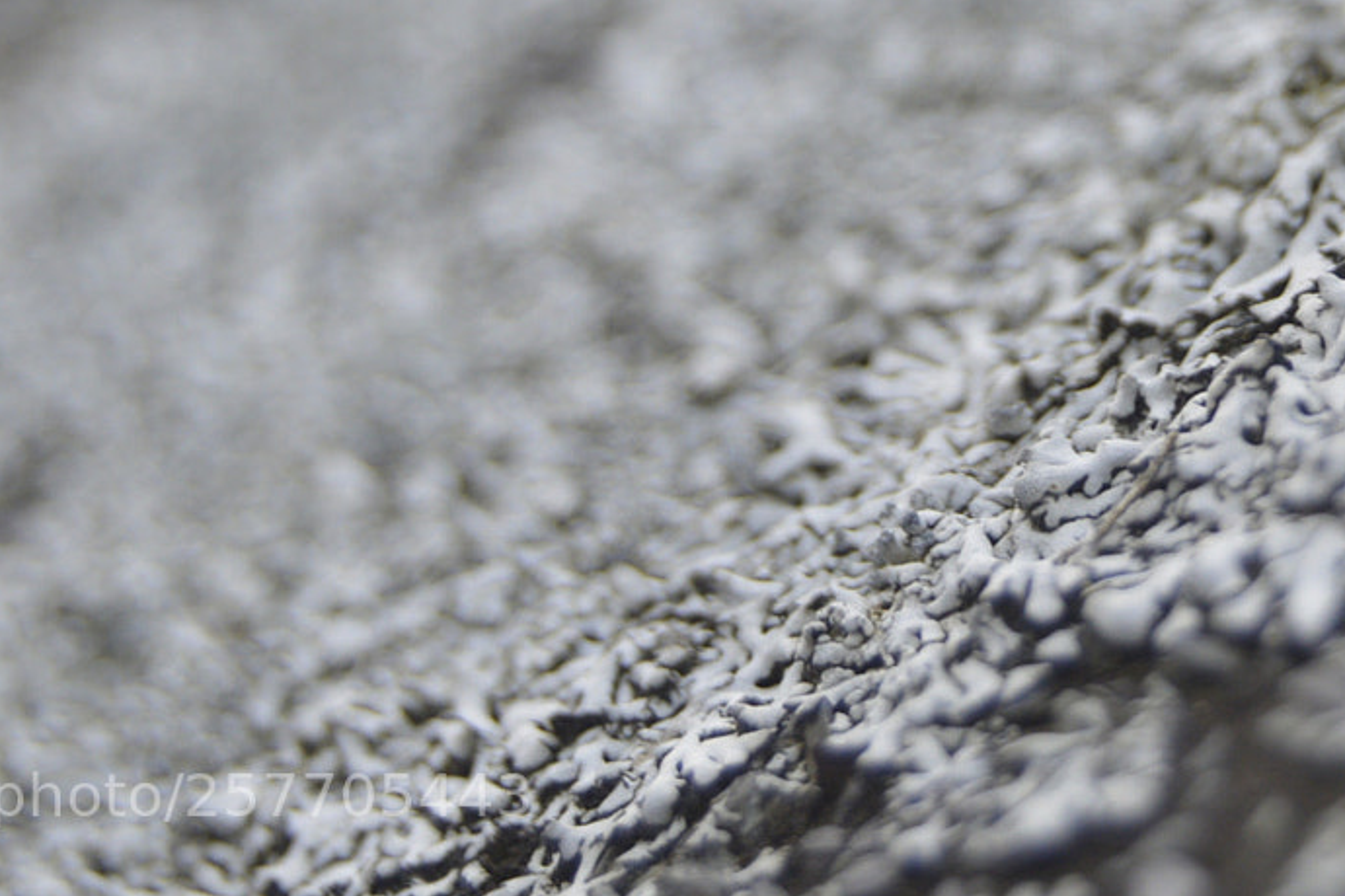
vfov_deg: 7.1
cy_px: -88
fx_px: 7141
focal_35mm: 191
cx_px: 1070
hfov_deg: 10.7
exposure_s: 1/100
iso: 400
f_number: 5.6
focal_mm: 55
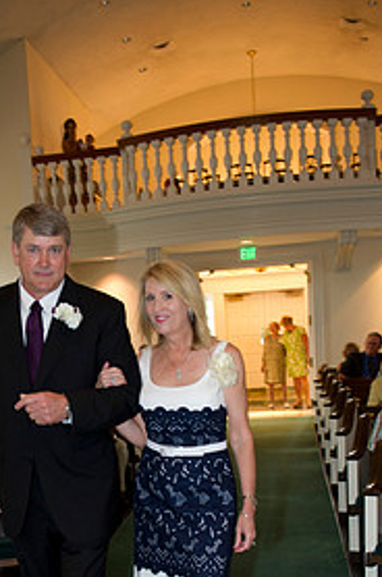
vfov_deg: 40.5
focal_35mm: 47
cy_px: 452
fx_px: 752
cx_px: 124
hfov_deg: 28.3
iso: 1600
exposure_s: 1/60
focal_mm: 29
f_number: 2.8
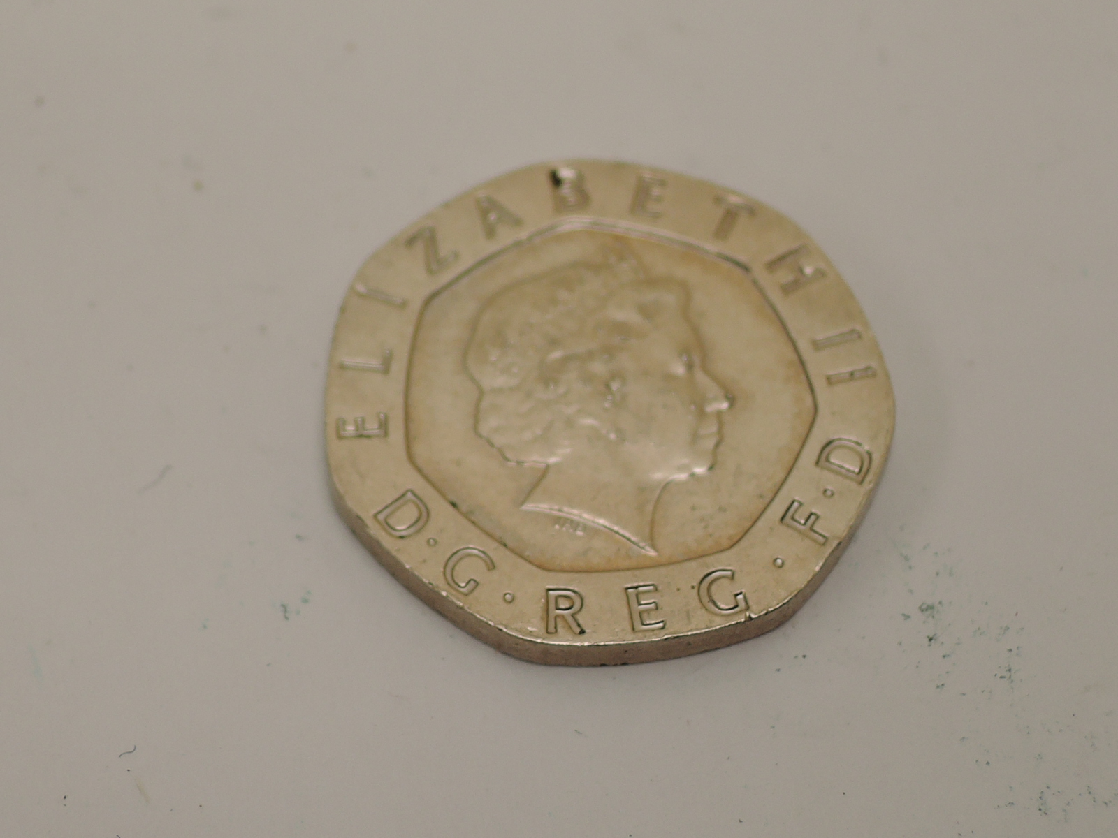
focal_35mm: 55
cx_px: 559
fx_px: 1776
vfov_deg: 26.6
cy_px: 419
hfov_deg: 34.9
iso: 80
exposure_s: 1/80
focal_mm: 11.8
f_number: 3.5
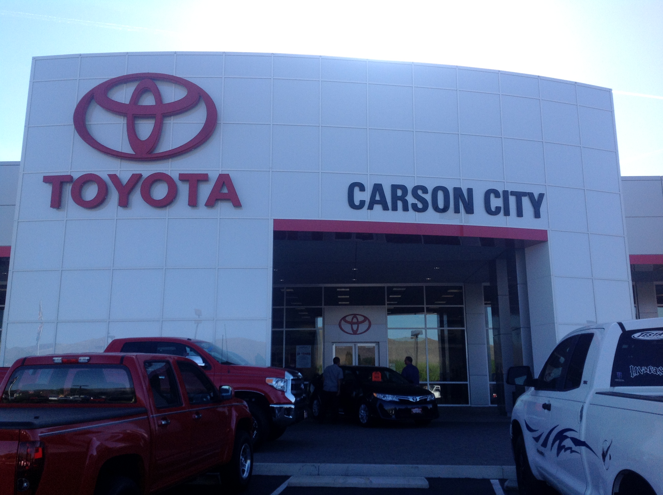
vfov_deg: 40.6
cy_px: 248
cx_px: 332
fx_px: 669
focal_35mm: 35
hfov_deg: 52.7
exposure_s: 1/1043
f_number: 2.4
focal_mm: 4.28
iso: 50
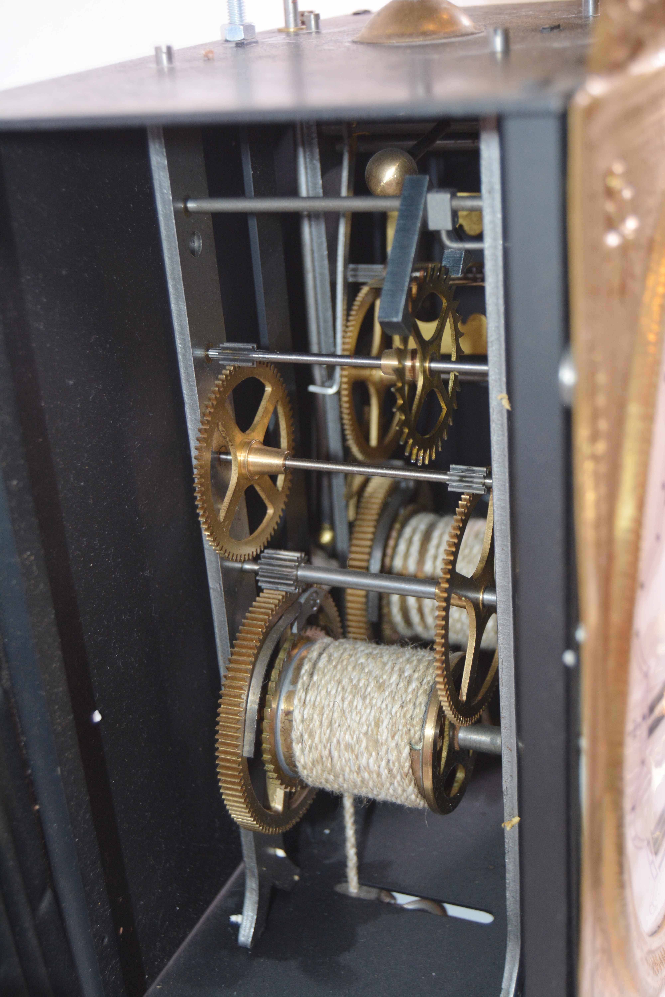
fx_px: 1330
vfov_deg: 41.1
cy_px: 498
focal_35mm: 48
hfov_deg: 28.1
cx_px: 332
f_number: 4.5
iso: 560
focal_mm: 32
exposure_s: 1/60
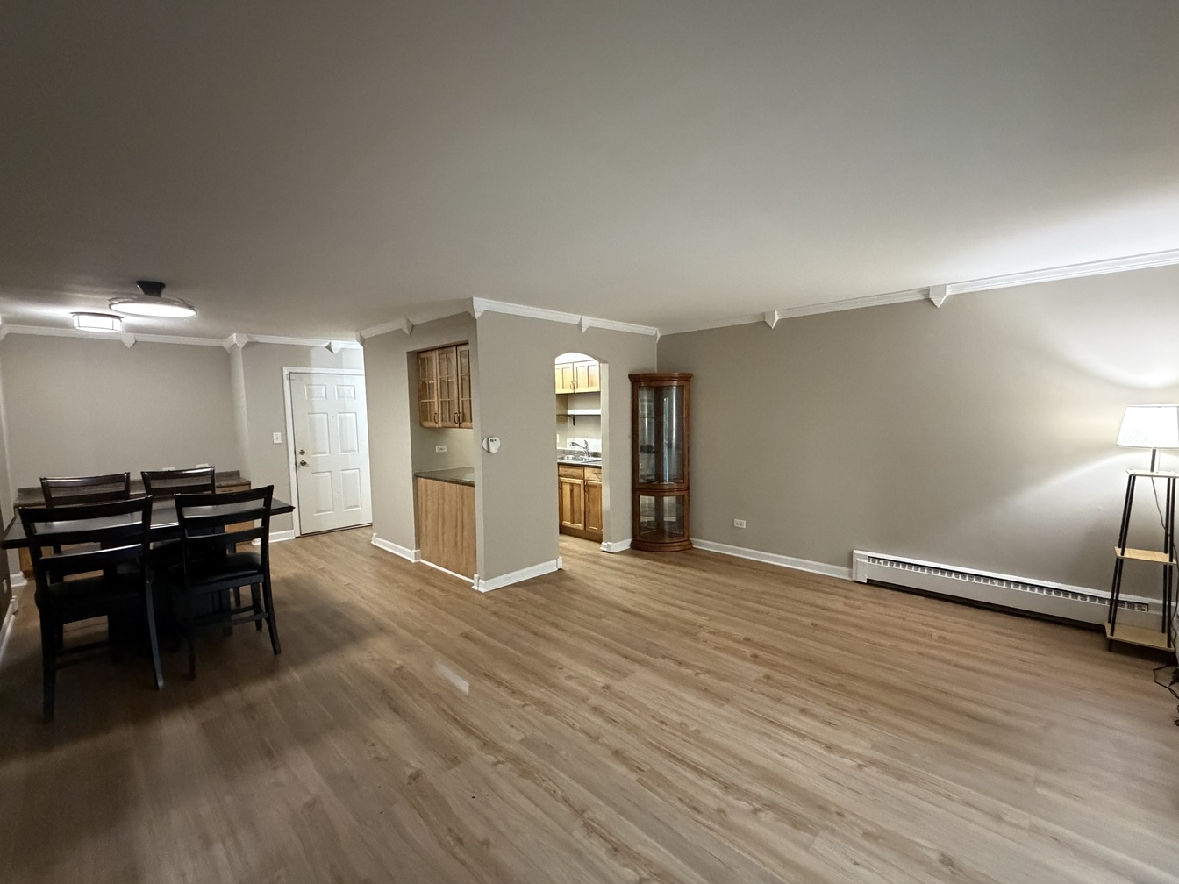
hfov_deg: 98.2
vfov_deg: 81.7
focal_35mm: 15
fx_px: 511
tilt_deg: -5.3
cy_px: 454
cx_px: 596
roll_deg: +1.1
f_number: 2.2
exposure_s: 1/60
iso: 1250
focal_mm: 2.22
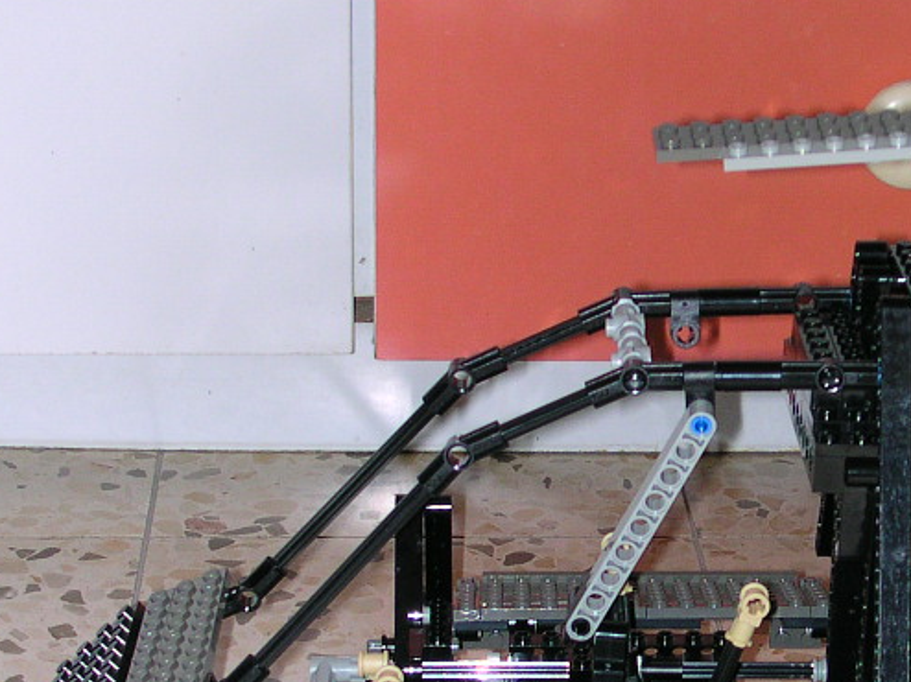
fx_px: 2946
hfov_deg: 17.5
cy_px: 562
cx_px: 712
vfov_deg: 13.1
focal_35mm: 112
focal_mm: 8.2
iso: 100
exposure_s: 1/60
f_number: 3.2
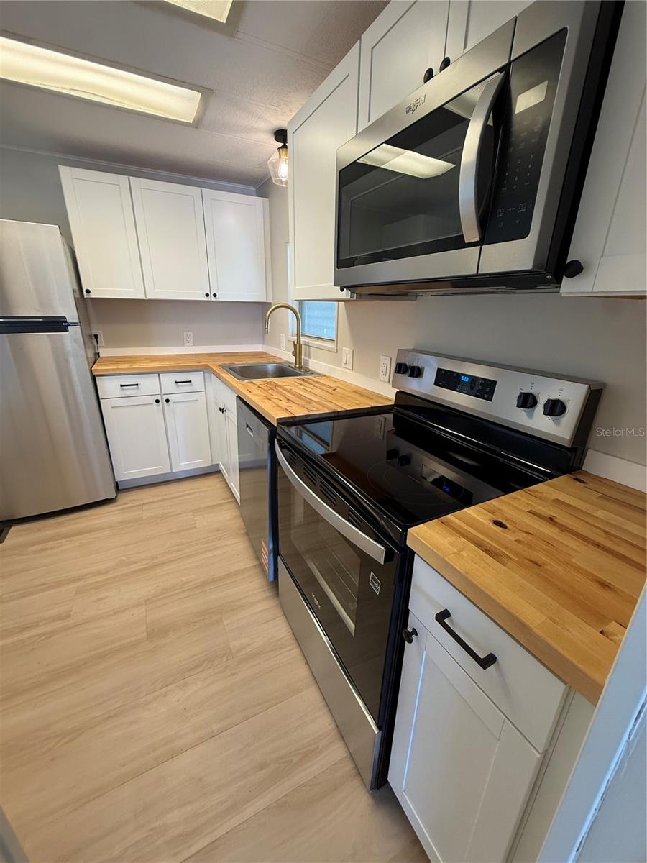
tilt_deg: -19.4
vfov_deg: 102.1
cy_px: 432
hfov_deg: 85.7
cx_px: 324
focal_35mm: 14
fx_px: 349
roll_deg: -1.0
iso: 200
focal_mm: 2.22
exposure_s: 1/120
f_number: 2.2
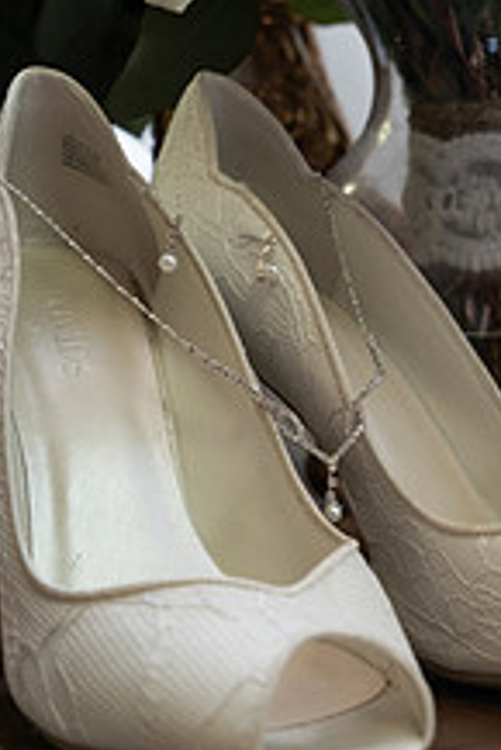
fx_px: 1813
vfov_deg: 23.2
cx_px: 387
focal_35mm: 87
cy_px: 221
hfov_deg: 15.6
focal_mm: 42
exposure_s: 1/250
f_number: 5
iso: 2500
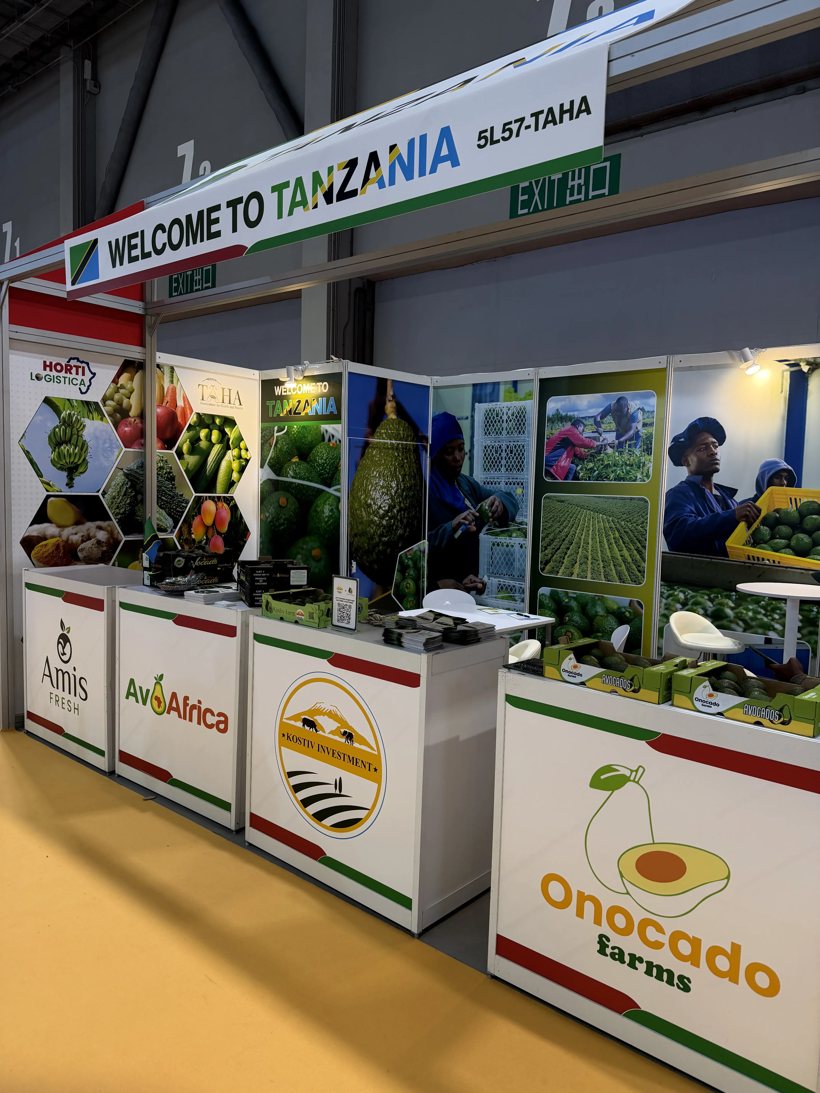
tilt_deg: -5.1
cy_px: 546
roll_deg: -2.0
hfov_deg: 56.8
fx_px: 758
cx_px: 410
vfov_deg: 71.6
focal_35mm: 24
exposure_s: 1/100
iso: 160
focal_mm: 6.76
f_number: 1.78
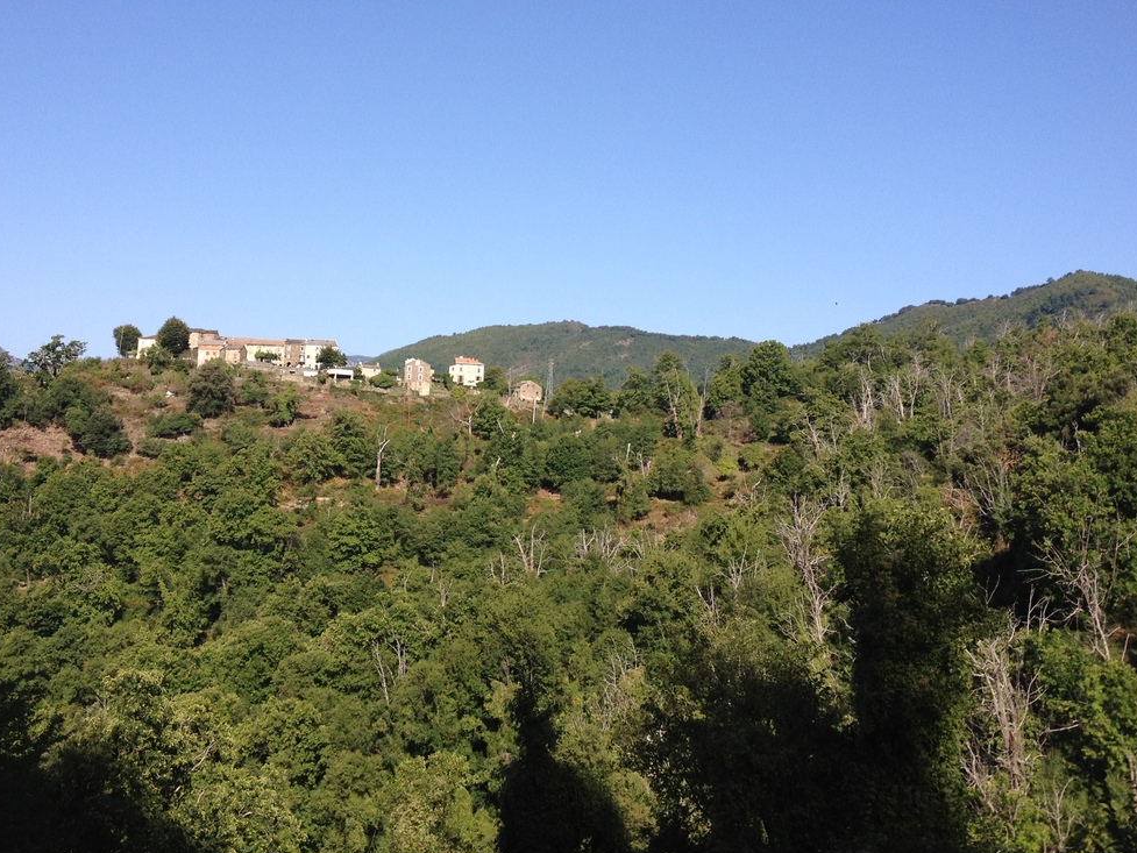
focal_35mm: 43
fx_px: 1413
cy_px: 347
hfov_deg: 43.8
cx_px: 539
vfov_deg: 33.5
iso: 64
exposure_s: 1/1493
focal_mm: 4.28
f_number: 2.4
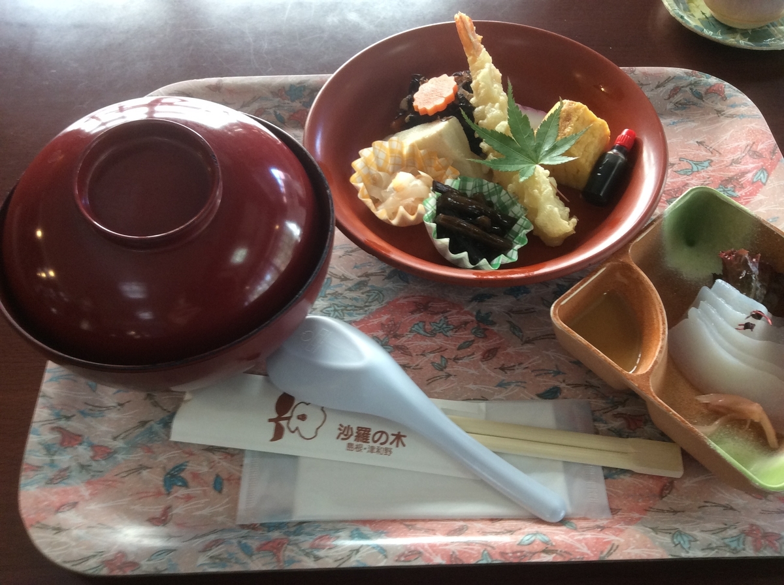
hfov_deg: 56.9
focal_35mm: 32
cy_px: 292
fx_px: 724
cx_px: 392
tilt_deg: -54.8
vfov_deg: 44.0
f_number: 2.4
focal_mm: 3.3
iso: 80
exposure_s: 1/24
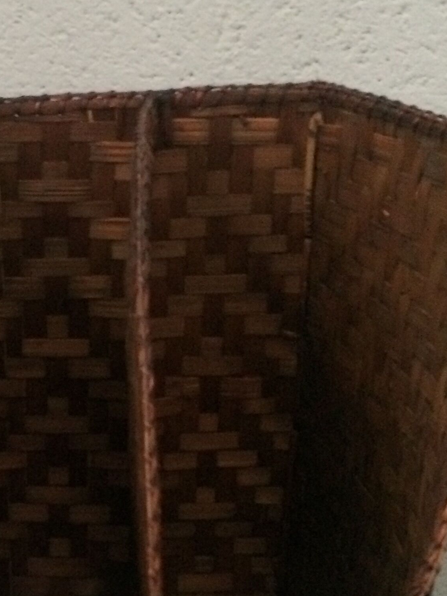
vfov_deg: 30.5
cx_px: 46
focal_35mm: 63
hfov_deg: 22.7
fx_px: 1084
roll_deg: +1.8
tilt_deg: -25.5
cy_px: 404
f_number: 2.2
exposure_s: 1/17
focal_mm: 4.15
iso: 500
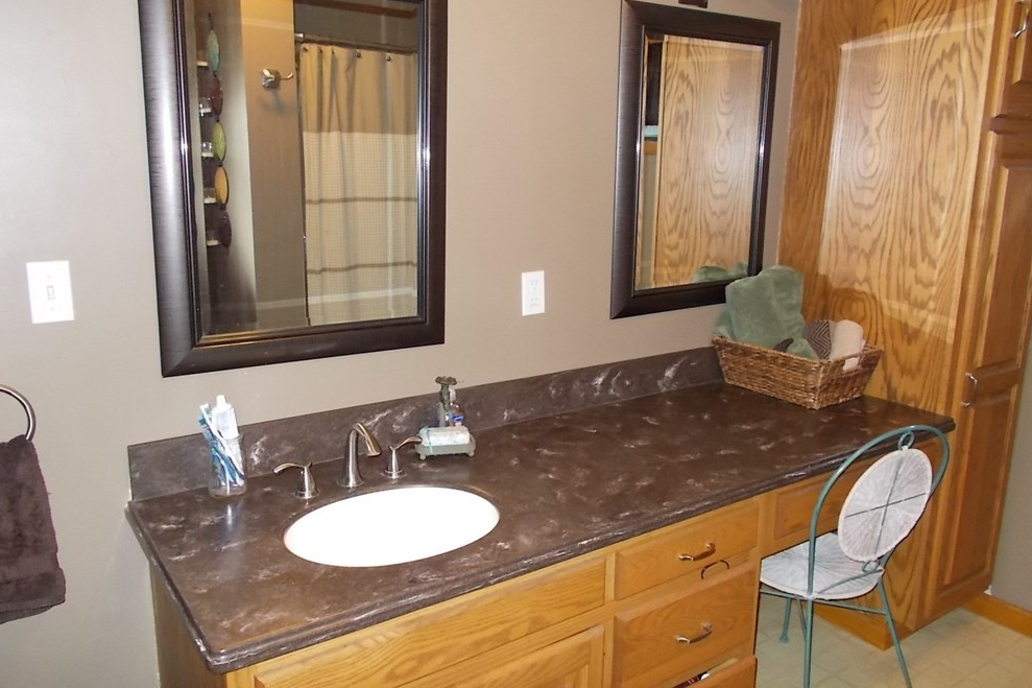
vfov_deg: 46.4
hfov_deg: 65.5
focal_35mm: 28
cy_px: 328
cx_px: 521
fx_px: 802
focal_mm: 4.6
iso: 280
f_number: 3.2
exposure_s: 1/25
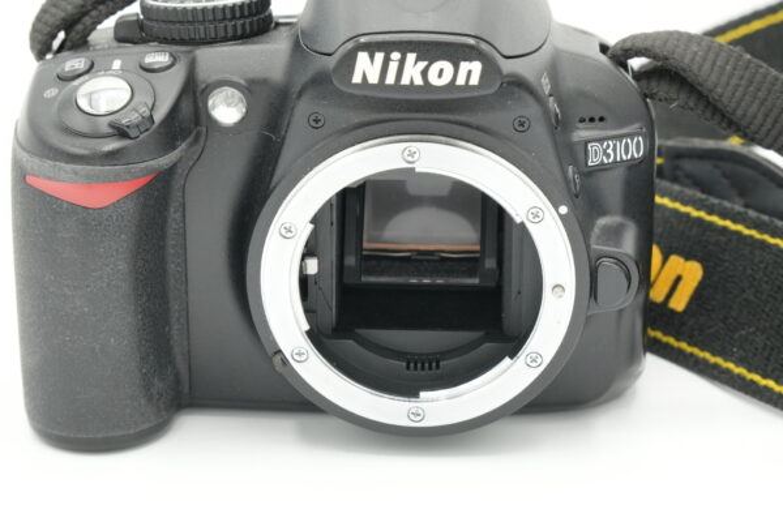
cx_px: 392
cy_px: 261
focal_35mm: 105
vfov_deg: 13.0
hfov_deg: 19.5
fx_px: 2284
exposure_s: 1/125
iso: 1250
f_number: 11
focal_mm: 70
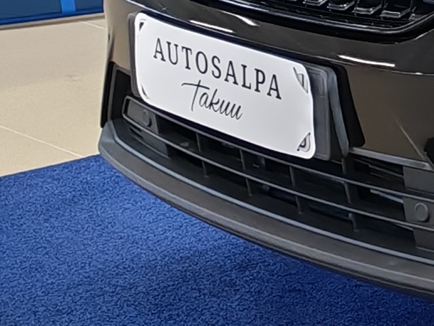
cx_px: 1060
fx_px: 2369
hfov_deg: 9.3
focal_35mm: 189
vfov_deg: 7.8
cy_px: -94
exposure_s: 1/100
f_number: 1.9
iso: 320
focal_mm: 6.12
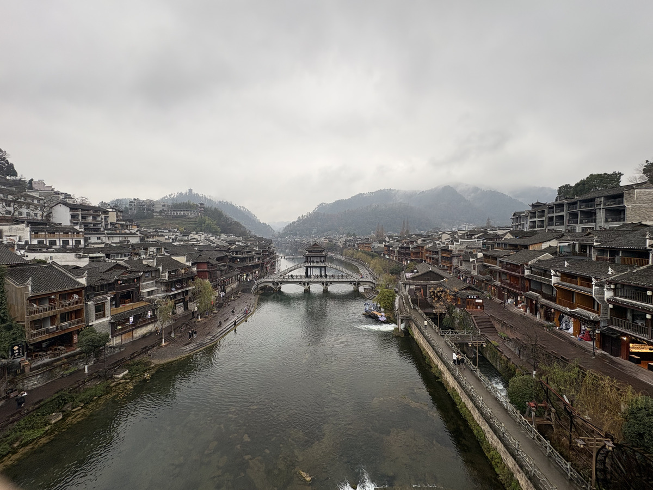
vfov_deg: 85.7
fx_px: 264
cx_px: 326
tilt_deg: -1.4
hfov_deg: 102.1
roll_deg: +0.6
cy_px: 245
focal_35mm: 14
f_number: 2.2
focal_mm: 2.22
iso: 40
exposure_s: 1/152
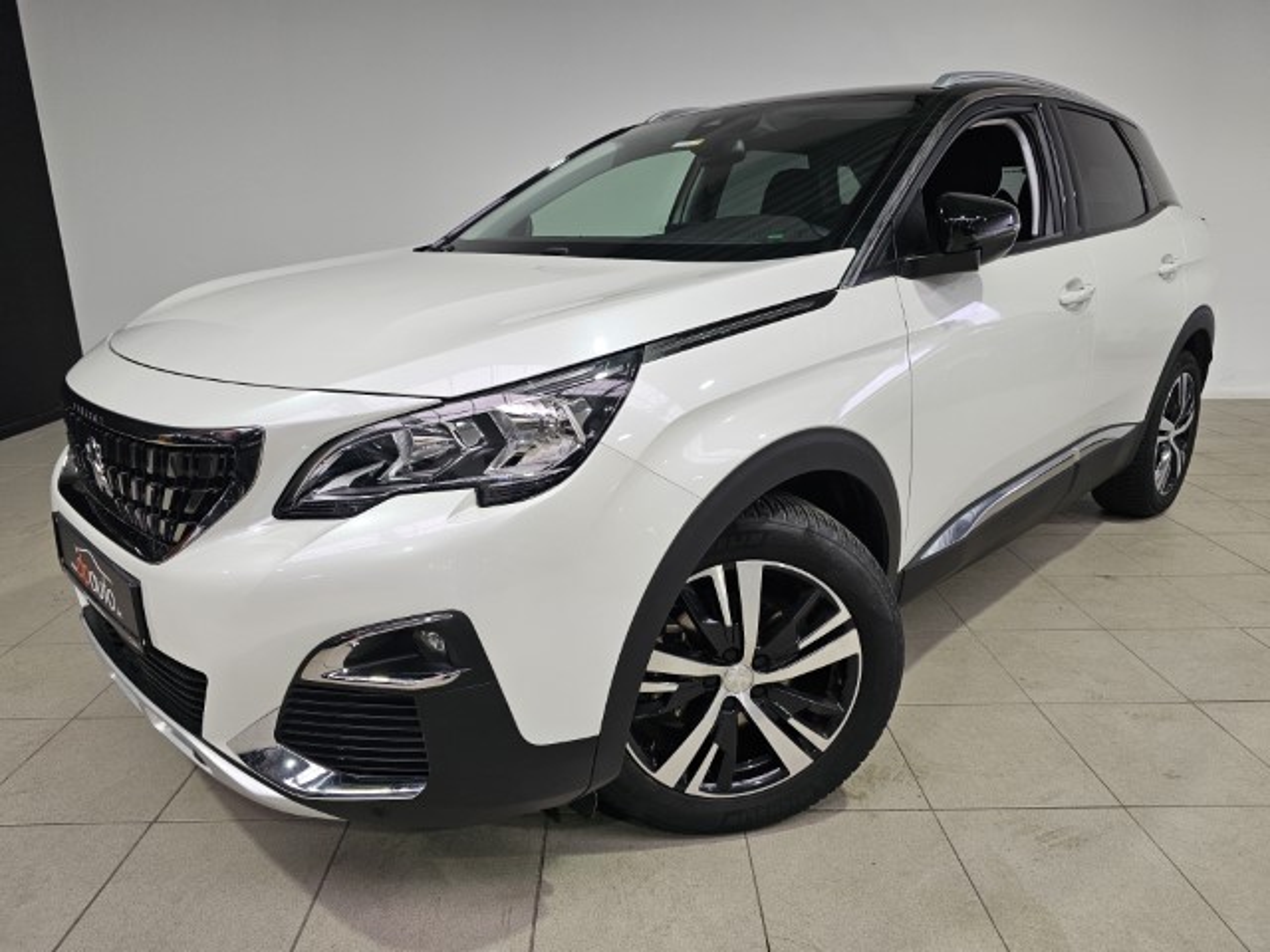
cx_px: 635
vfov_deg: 58.9
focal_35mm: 23
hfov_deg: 73.9
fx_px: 844
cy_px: 476
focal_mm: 6.3
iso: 100
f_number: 1.7
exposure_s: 1/190
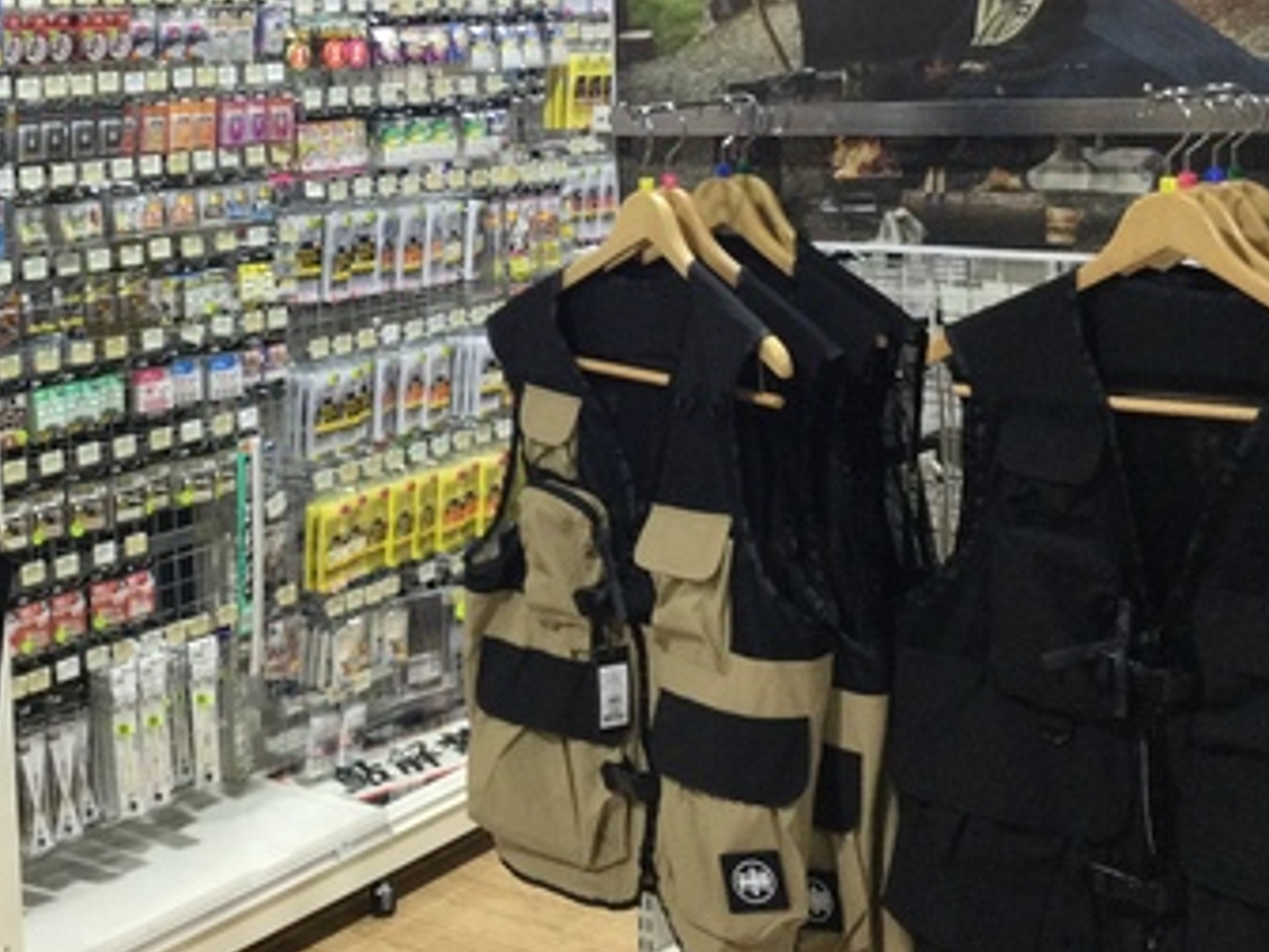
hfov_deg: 32.4
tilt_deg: -7.0
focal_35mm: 59
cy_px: 242
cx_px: 412
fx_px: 2163
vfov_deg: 24.6
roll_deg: +2.0
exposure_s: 1/30
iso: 50
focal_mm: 3.3
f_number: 2.4
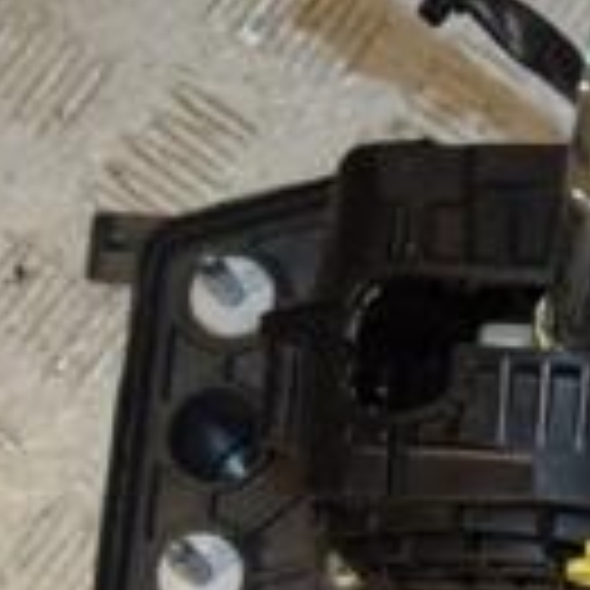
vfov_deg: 8.8
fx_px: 3818
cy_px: 459
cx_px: 946
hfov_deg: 8.6
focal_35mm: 198
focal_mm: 34
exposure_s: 1/200
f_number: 6.3
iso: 800
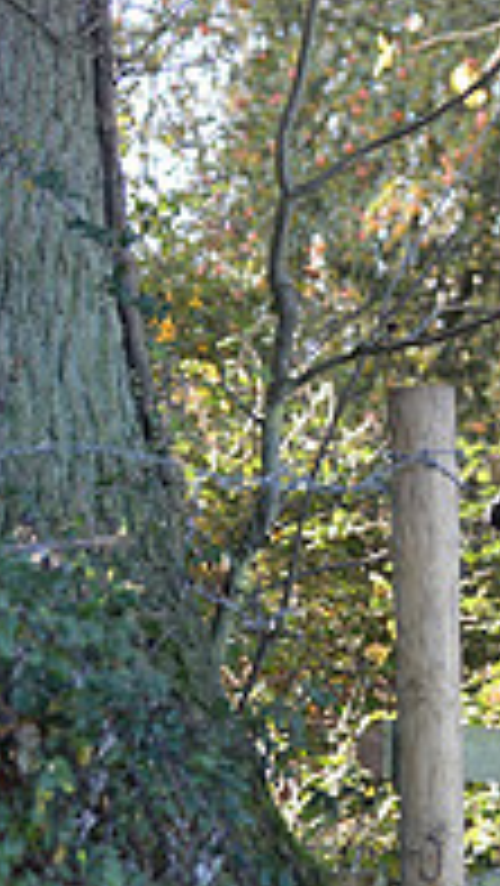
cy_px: 427
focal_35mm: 216
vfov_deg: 10.0
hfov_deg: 5.5
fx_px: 5085
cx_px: 1167
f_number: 2.8
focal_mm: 70
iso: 1000
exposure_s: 1/1000
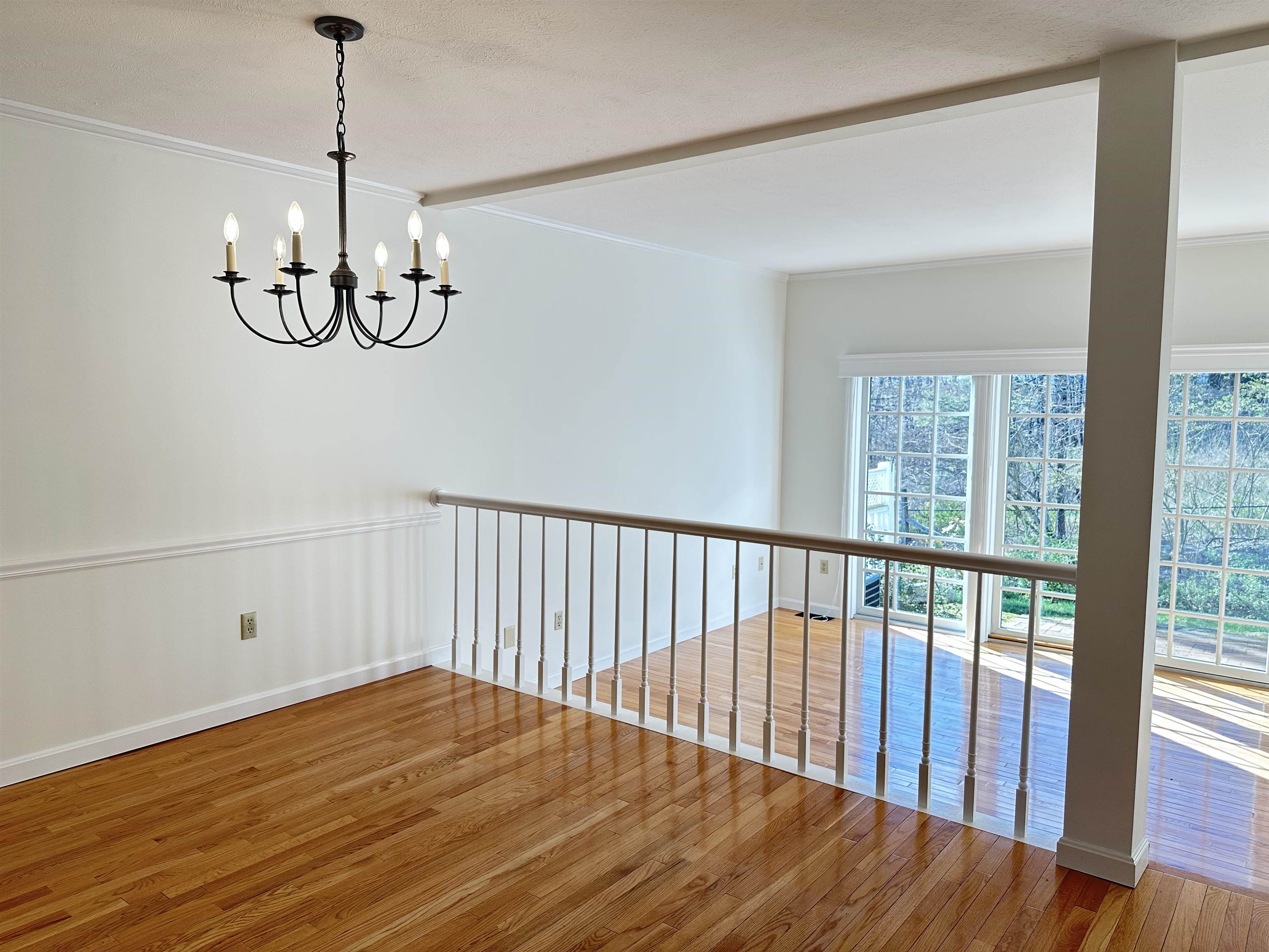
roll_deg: -0.6
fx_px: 880
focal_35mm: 24
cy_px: 476
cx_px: 634
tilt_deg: -5.3
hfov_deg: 71.6
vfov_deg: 56.8
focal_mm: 6.86
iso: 80
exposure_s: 1/174
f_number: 1.78
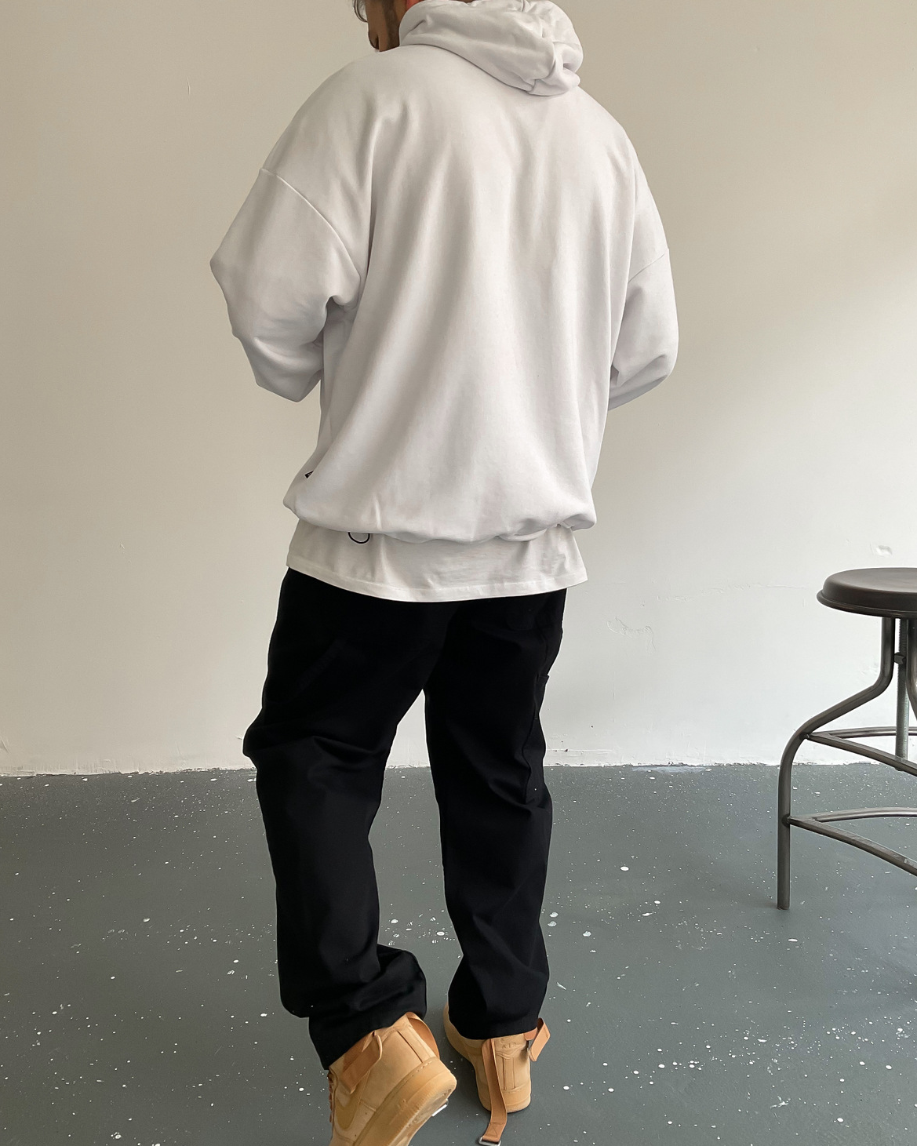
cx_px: 464
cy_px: 590
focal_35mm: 31
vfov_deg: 57.2
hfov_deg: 47.1
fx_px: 1052
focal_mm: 3
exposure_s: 1/120
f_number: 1.8
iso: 40
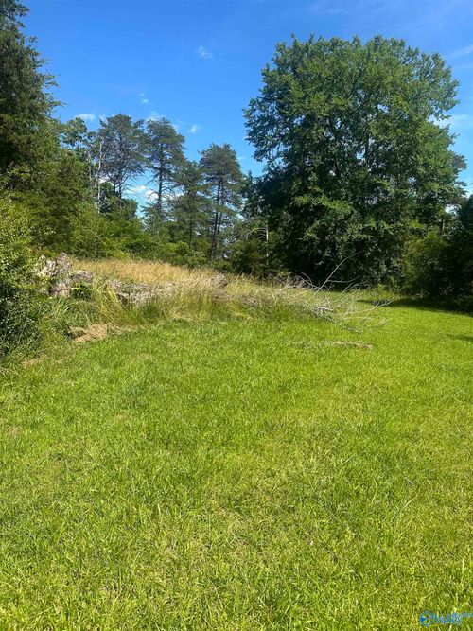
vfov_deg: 71.6
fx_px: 437
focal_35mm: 24
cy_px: 316
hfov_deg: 56.8
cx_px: 236
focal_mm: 6.86
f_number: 1.78
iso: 80
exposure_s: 1/2882
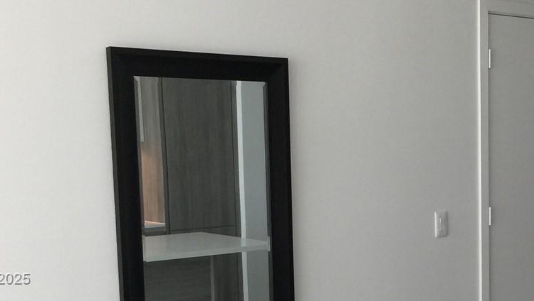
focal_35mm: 67
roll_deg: +0.4
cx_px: 370
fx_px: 949
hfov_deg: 31.1
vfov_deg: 17.7
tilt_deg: -6.9
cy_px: 280
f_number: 2.2
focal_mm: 4.15
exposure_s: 1/30
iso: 40
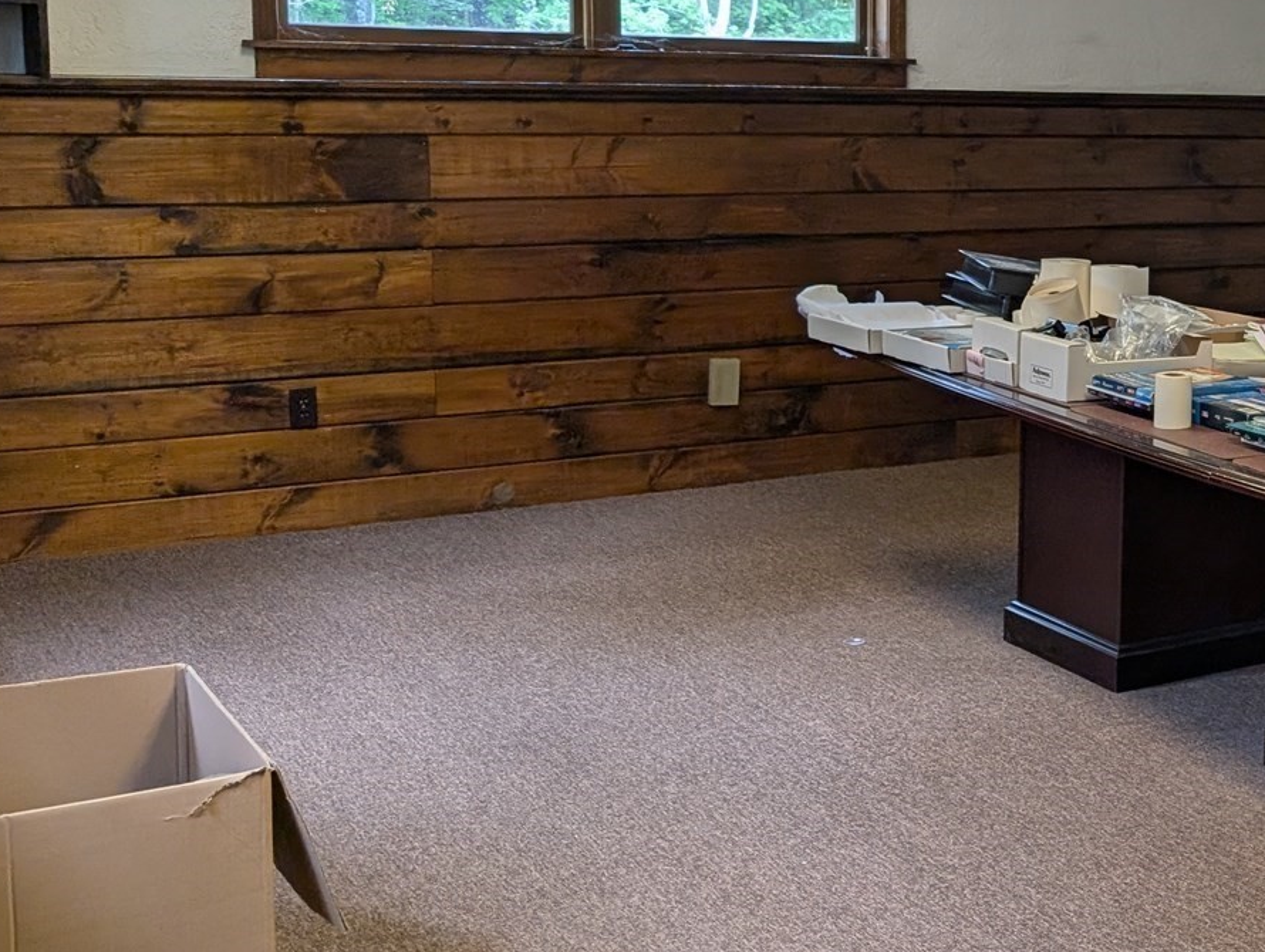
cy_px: 341
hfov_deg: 31.9
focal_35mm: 55
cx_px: 1293
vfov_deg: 26.5
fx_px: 2013
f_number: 1.68
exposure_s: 1/120
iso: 86
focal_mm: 6.9
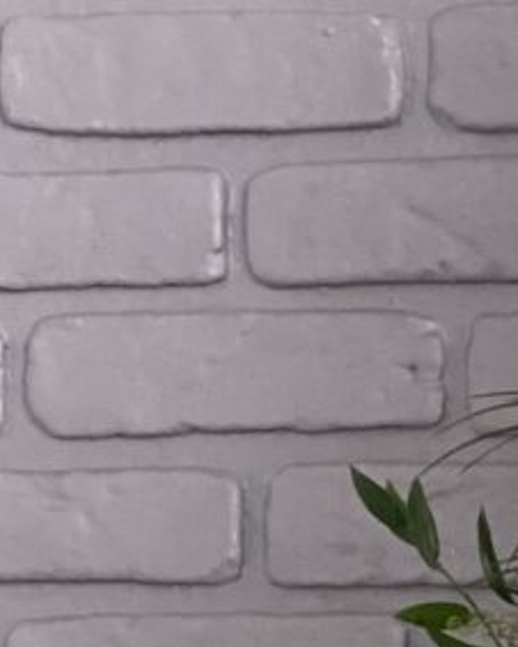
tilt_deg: -1.1
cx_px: 1245
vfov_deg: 6.9
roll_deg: -0.5
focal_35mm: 276
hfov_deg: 5.4
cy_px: 805
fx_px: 5283
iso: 200
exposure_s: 1/40
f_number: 2
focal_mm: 6
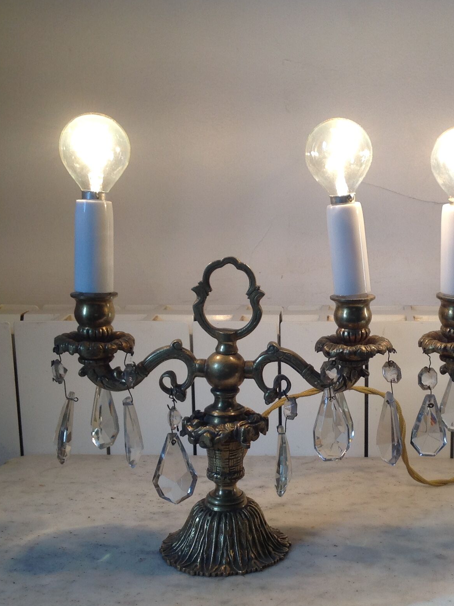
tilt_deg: -11.1
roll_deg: +0.9
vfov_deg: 33.2
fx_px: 1015
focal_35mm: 58
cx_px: 354
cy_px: 347
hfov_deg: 24.9
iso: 50
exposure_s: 1/146
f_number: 2.4
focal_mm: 4.28
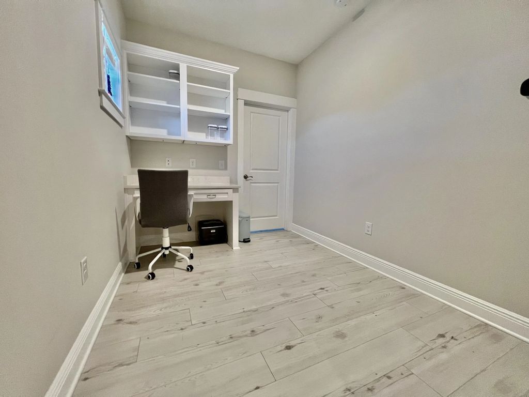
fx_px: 199
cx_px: 264
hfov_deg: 106.2
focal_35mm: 13
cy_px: 198
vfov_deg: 89.9
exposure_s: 1/60
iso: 250
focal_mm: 1.57
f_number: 1.8
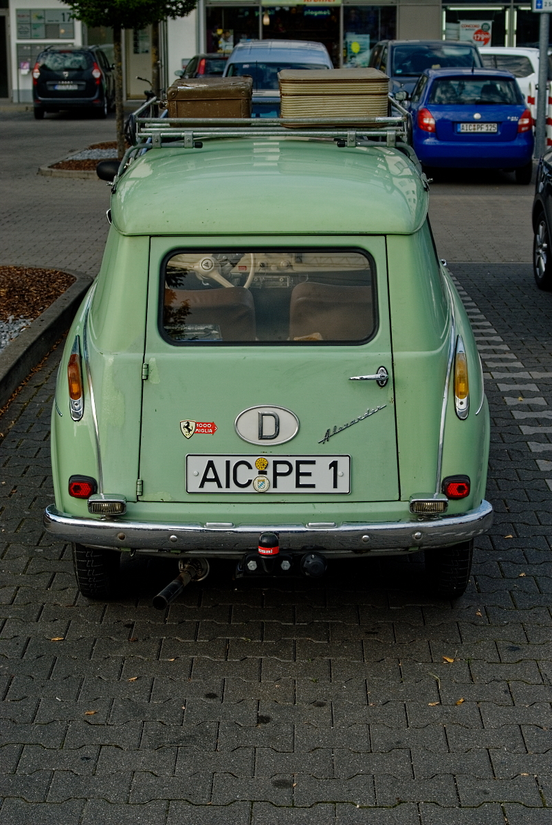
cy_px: 412
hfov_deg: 19.0
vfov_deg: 28.0
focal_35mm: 72
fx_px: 1652
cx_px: 276
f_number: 9
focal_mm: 48
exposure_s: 1/180
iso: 100
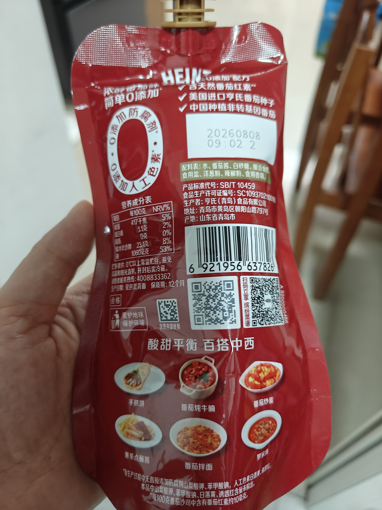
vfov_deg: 71.6
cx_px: 191
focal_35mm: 24
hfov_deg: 56.8
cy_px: 255
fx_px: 353
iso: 250
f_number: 1.8
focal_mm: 5.59
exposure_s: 1/28
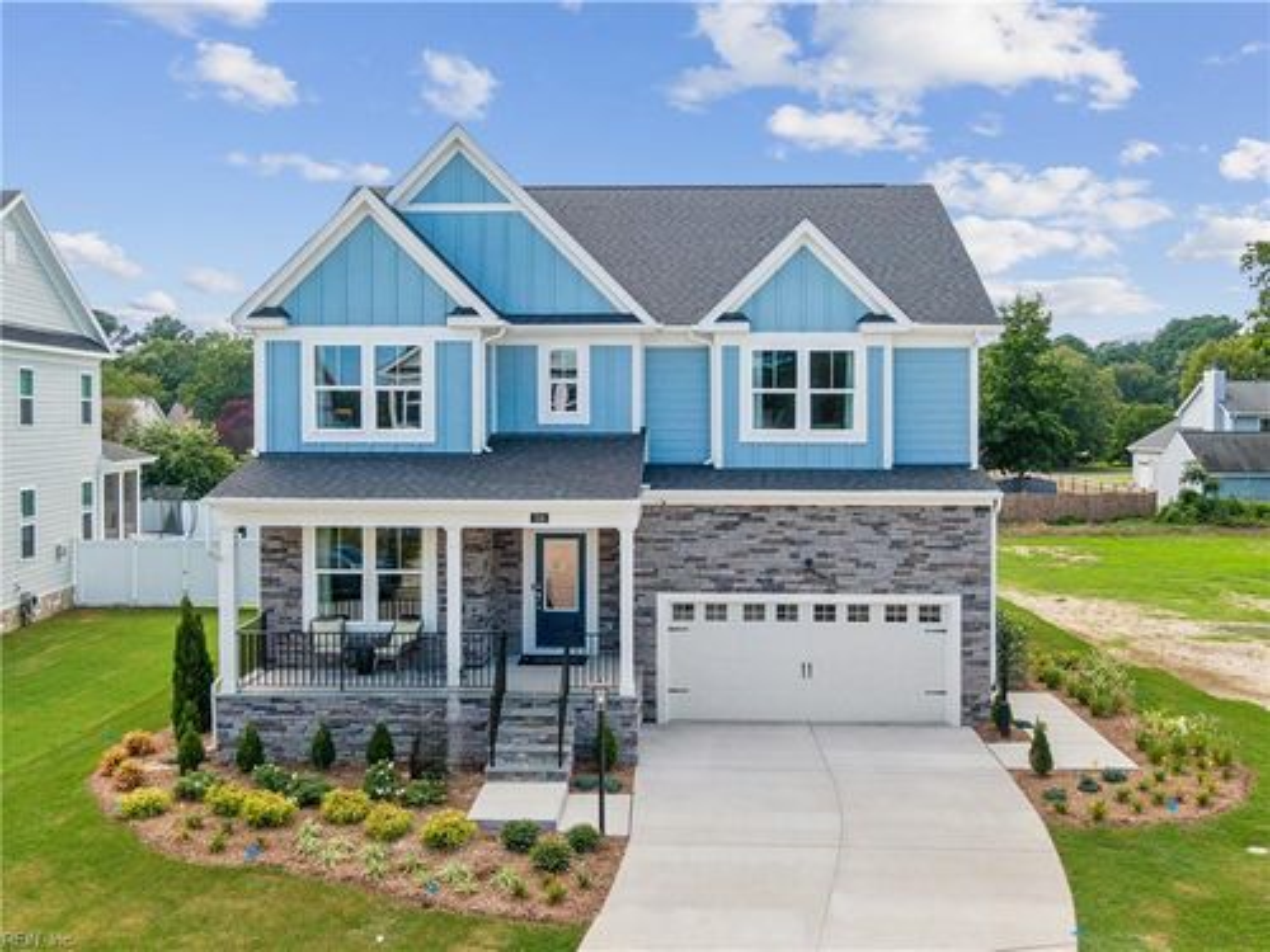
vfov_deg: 41.8
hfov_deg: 54.0
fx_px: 1247
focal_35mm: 34
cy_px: 476
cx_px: 635
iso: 100
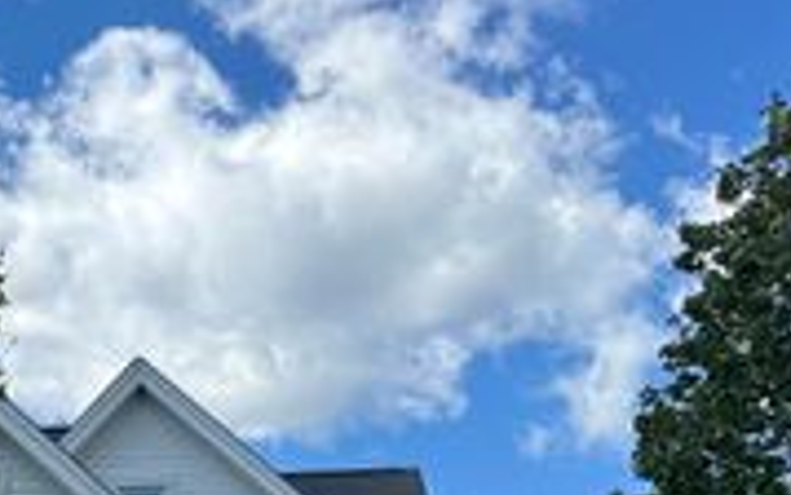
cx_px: 62
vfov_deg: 17.6
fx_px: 1531
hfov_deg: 27.8
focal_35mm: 71
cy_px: 572
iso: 80
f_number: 1.78
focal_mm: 6.86
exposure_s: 1/4016
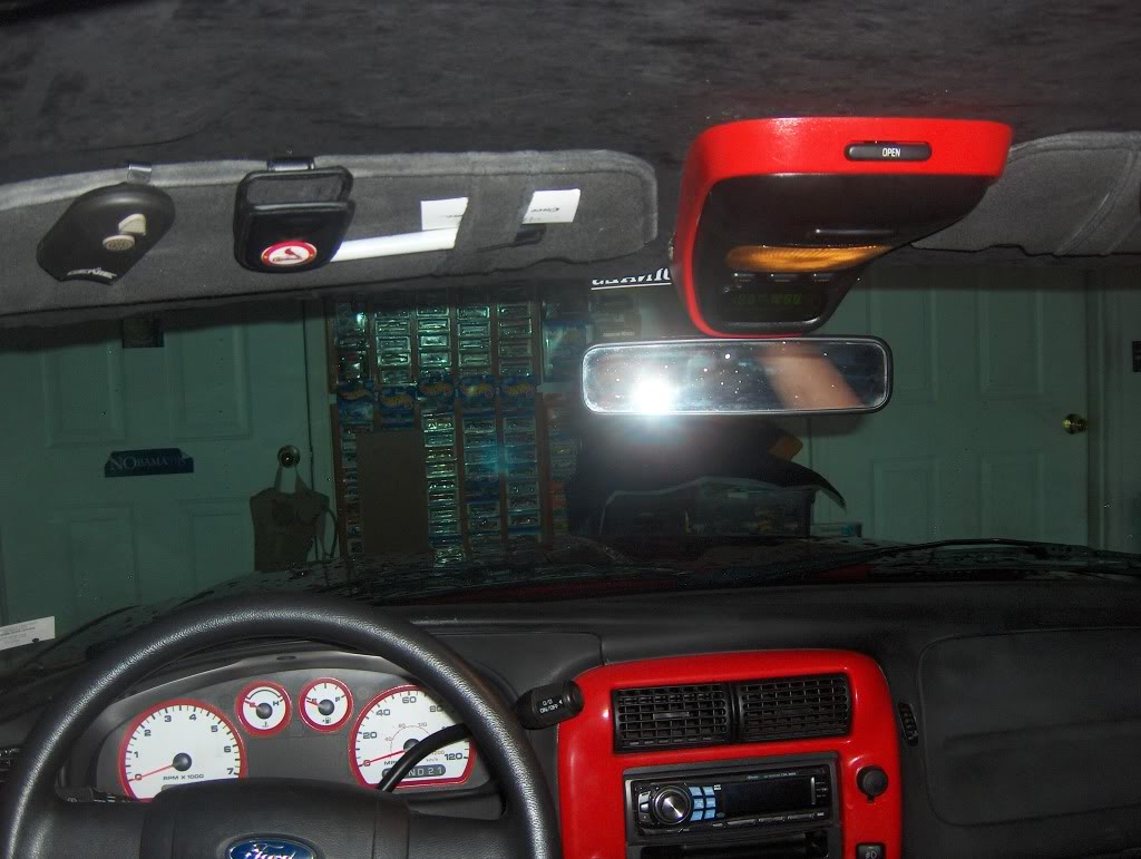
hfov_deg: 47.8
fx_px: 1287
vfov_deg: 36.9
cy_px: 430
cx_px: 570
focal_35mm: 39
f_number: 2.8
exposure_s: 1/60
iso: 100
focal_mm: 8
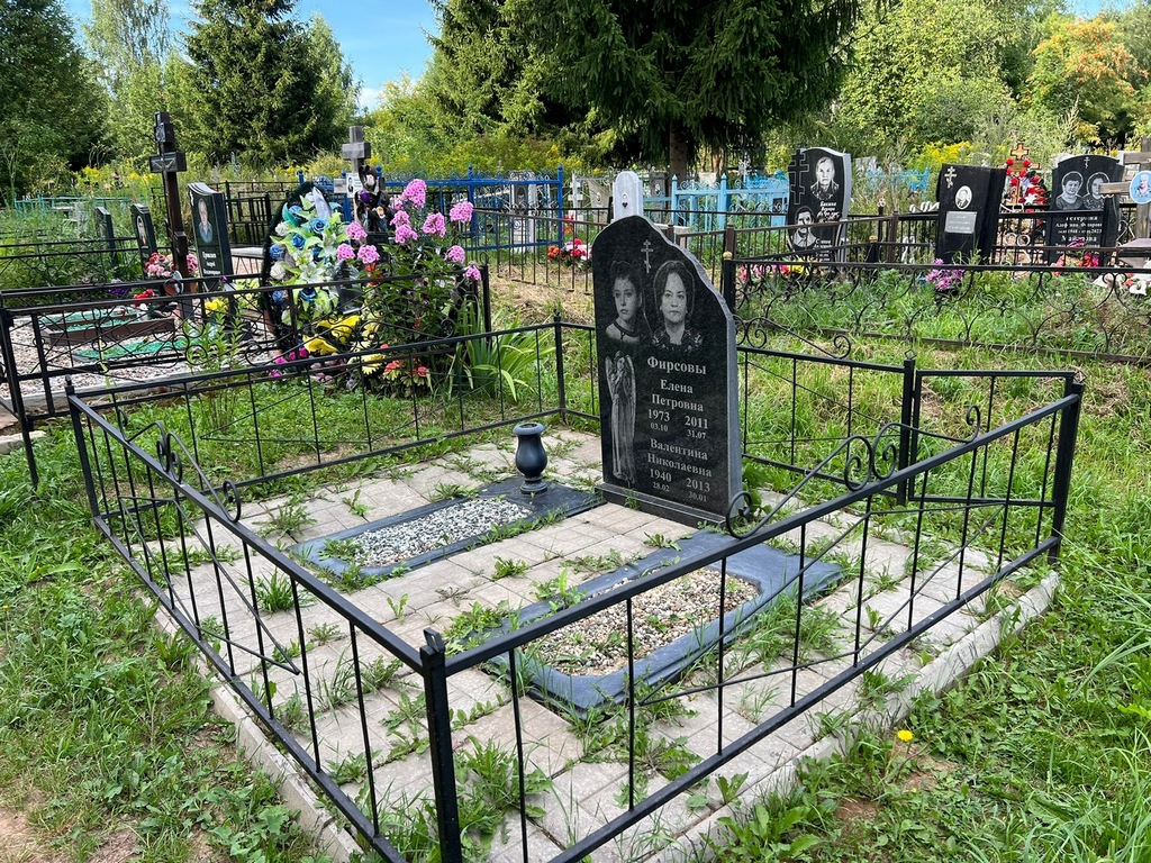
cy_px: 432
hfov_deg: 67.3
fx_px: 865
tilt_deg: -12.7
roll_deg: -0.5
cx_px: 576
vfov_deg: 53.1
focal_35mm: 26
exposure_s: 1/458
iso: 50
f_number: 1.5
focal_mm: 5.7
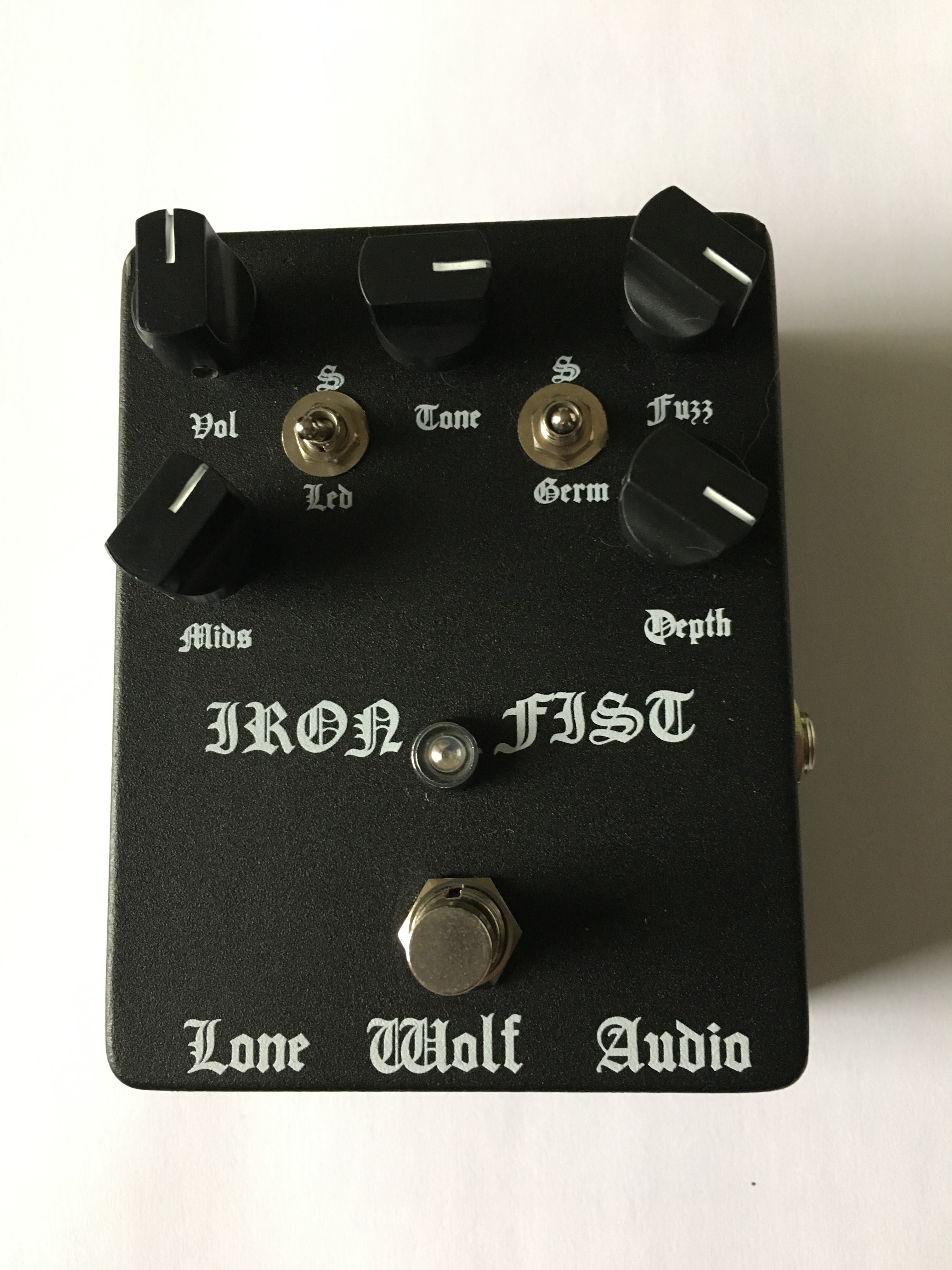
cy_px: 635
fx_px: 1063
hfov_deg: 48.2
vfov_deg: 61.7
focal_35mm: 29
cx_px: 476
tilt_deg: -84.0
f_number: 2.2
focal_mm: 4.15
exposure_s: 1/17
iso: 200
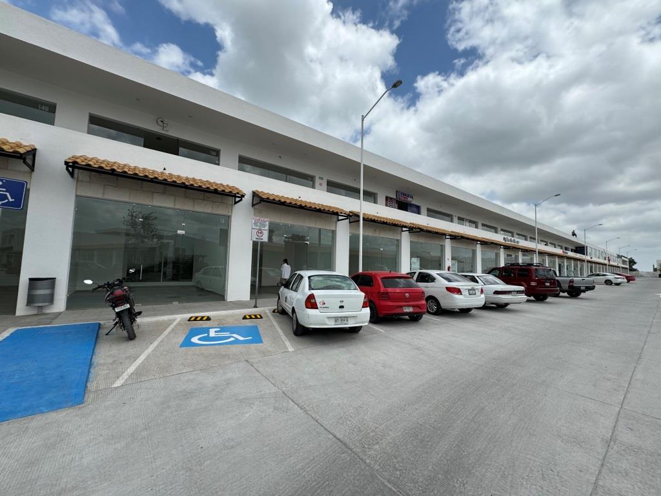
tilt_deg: +8.2
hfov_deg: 102.1
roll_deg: +0.5
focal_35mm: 14
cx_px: 330
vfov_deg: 85.7
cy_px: 248
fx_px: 267
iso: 50
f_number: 2.2
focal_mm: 2.22
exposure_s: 1/2146
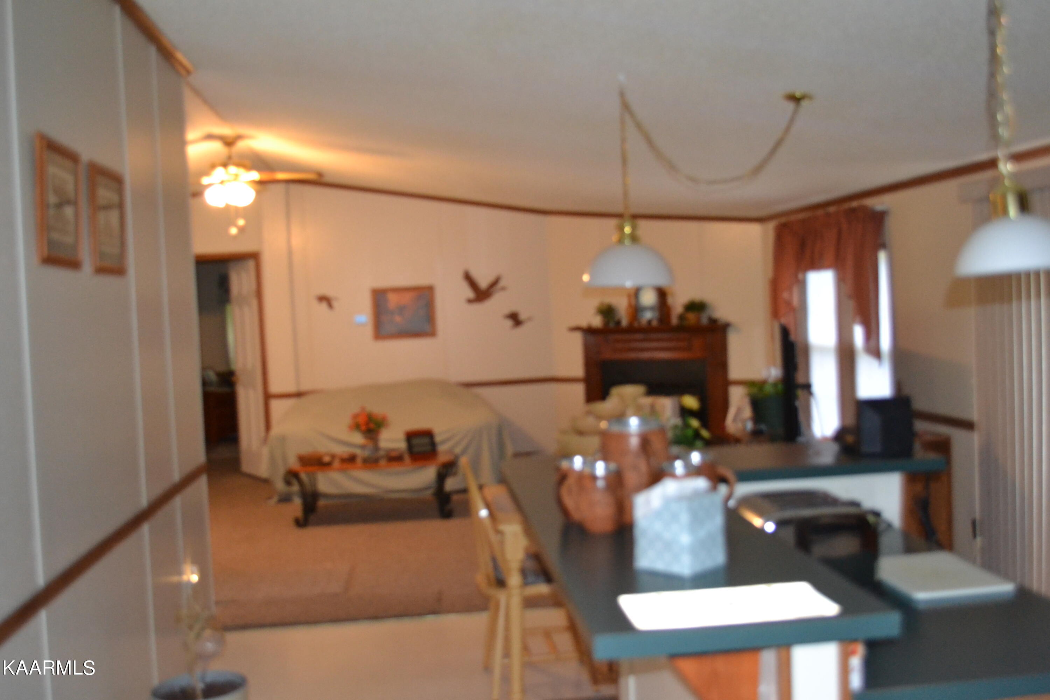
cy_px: 350
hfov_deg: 53.1
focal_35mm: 36
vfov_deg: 36.9
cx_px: 525
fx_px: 1050
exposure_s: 1/60
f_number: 4
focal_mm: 24
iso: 2200
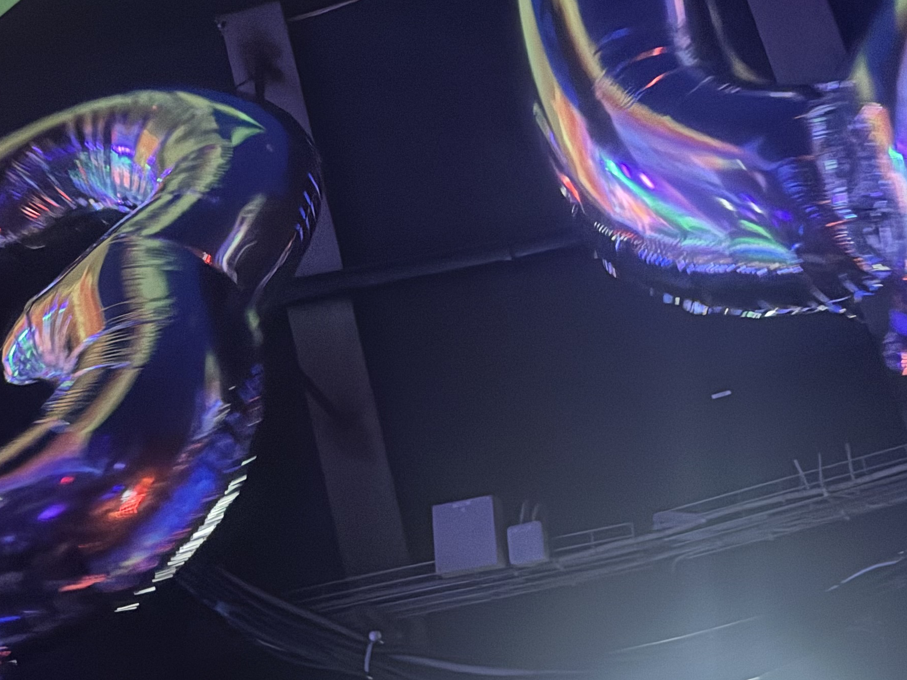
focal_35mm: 54
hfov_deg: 35.5
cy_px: 107
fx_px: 1415
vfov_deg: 26.4
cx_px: 507
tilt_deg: +39.8
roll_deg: +4.9
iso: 1600
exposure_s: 1/19
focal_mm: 6.76
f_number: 1.78
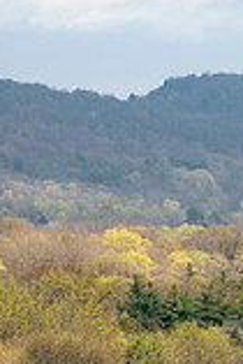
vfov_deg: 3.6
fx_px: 5778
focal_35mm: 572
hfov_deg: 2.4
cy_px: 234
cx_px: 250
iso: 100
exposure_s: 1/400
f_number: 6.3
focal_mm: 72
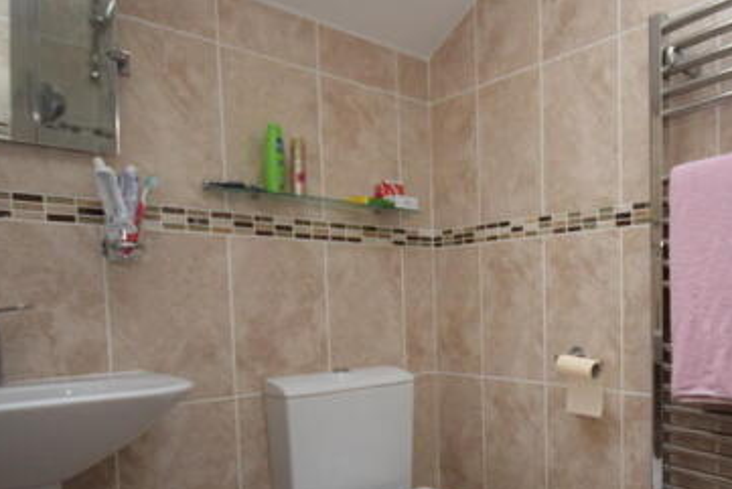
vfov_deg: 42.9
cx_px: 542
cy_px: 344
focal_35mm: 30
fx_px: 608
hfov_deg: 59.0
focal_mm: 11
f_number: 4.2
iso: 1600
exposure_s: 1/60
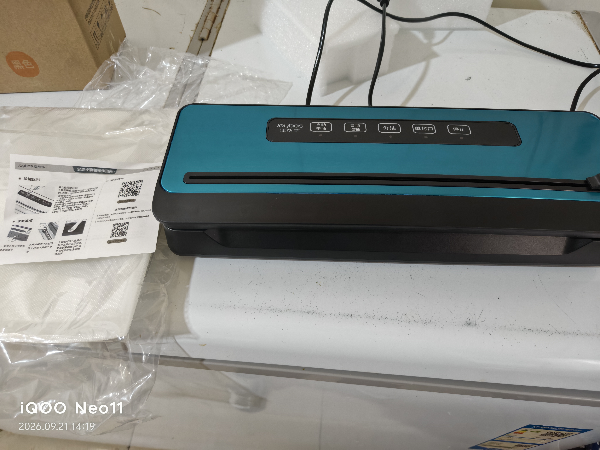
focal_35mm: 23
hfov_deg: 73.9
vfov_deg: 58.9
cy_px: 225
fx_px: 399
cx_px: 300
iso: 359
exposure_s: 1/50
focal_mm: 5.56
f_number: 1.88
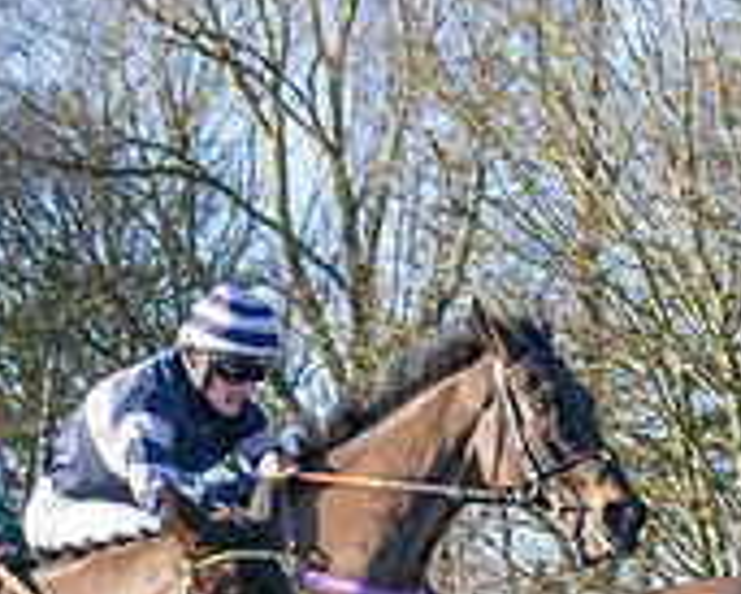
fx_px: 4433
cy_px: 858
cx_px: 395
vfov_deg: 7.5
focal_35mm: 202
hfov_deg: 9.6
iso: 400
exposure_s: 1/1250
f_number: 5
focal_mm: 35
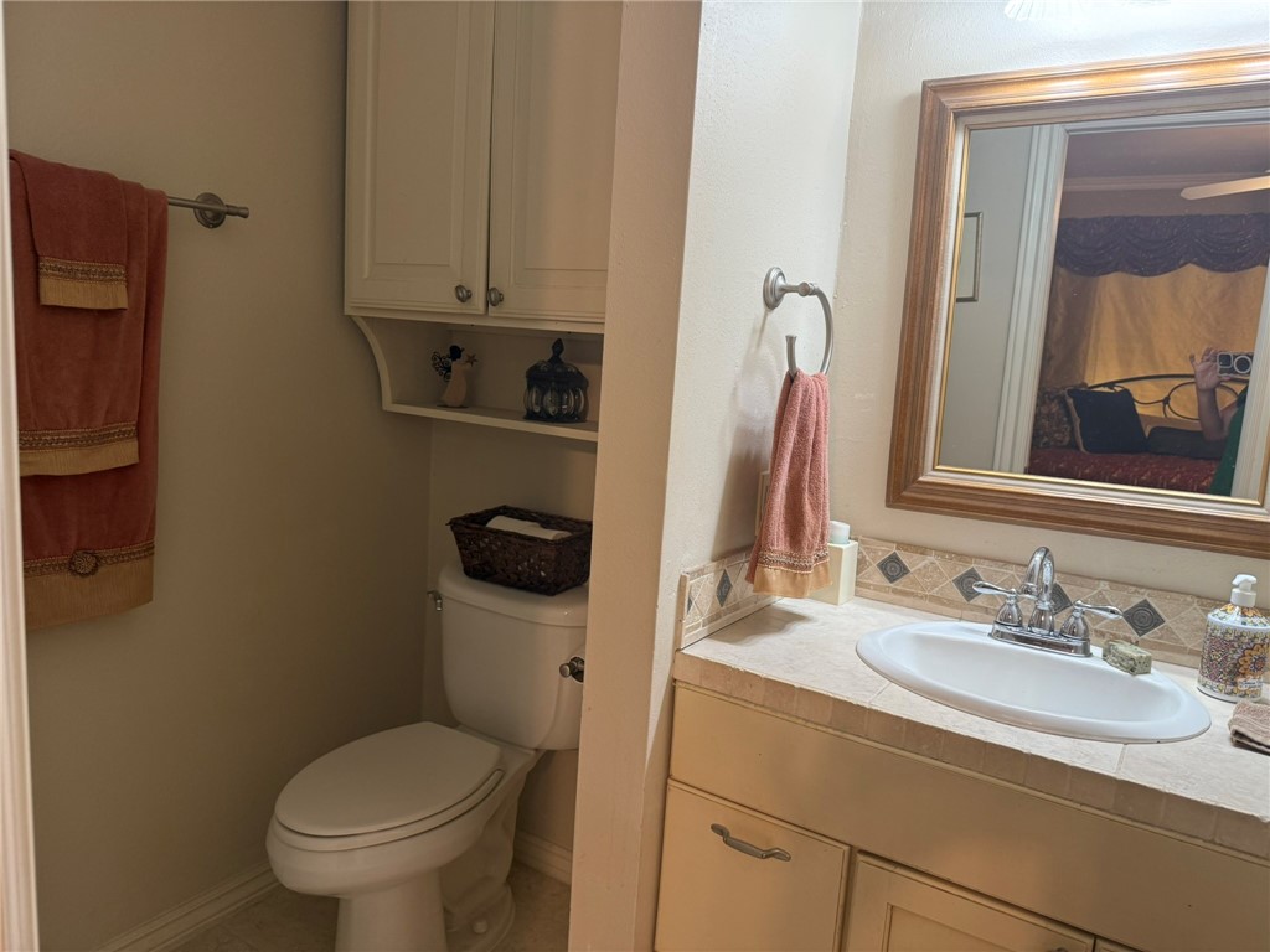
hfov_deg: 71.6
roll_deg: -3.5
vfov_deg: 56.8
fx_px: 881
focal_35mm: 24
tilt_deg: -8.5
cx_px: 635
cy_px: 476
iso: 160
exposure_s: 1/60
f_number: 1.78
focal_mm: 6.76
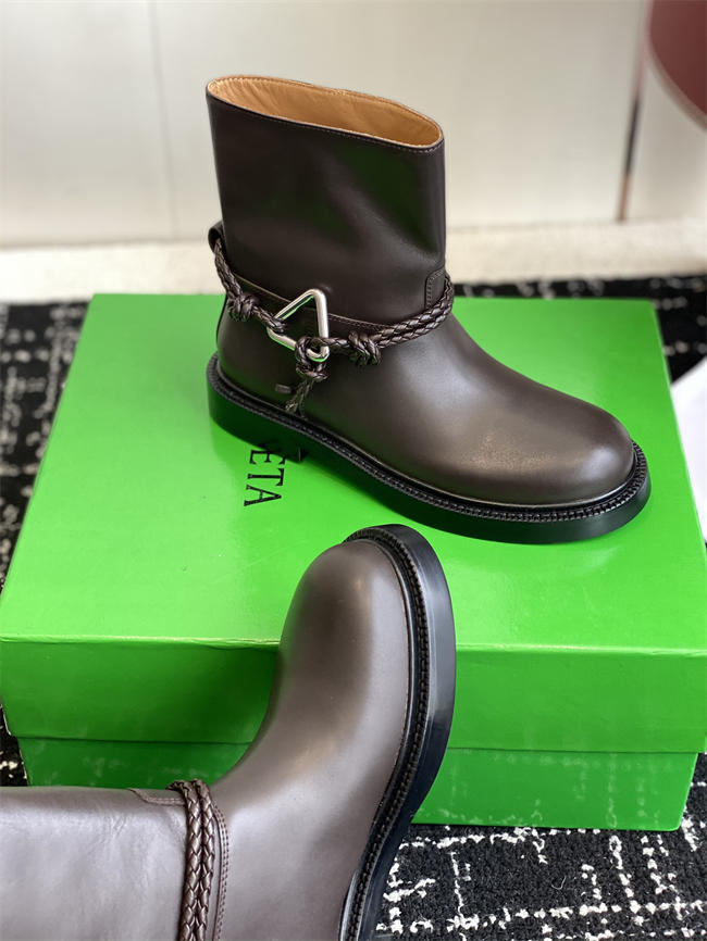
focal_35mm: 52
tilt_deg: -39.7
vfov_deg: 36.8
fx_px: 1415
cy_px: 470
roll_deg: -0.1
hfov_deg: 28.0
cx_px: 354
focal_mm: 6
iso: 64
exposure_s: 1/122
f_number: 2
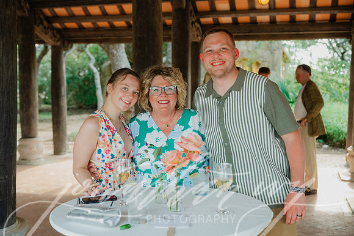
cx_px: 177
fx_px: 472
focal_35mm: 48
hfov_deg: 41.1
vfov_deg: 28.0
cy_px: 118
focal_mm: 48
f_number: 3.5
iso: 2000
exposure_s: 1/1000
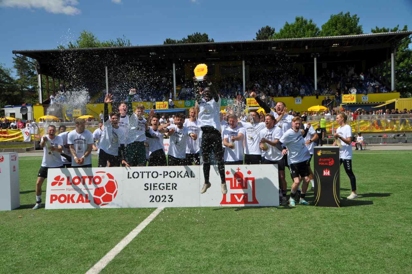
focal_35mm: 44
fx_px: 497
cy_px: 137
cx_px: 206
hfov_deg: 45.0
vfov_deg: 30.8
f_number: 11
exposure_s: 1/500
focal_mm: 29
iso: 200
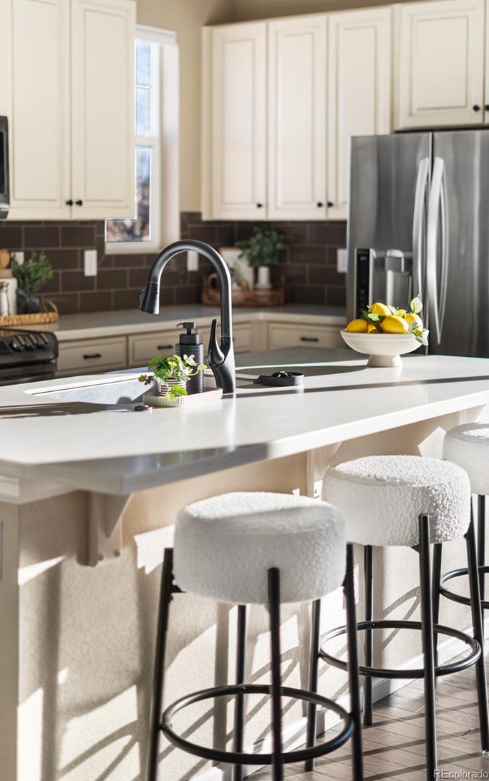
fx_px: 1193
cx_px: 207
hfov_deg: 23.1
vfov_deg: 36.2
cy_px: 353
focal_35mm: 56
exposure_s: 1/160
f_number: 1.8
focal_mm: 50
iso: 125
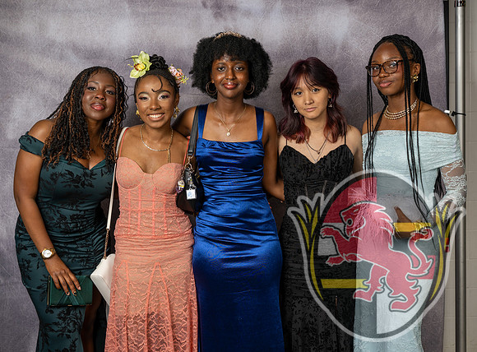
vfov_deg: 26.2
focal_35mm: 55
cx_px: 235
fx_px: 757
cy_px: 172
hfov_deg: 35.0
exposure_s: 1/400
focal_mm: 45
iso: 50
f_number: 4.5
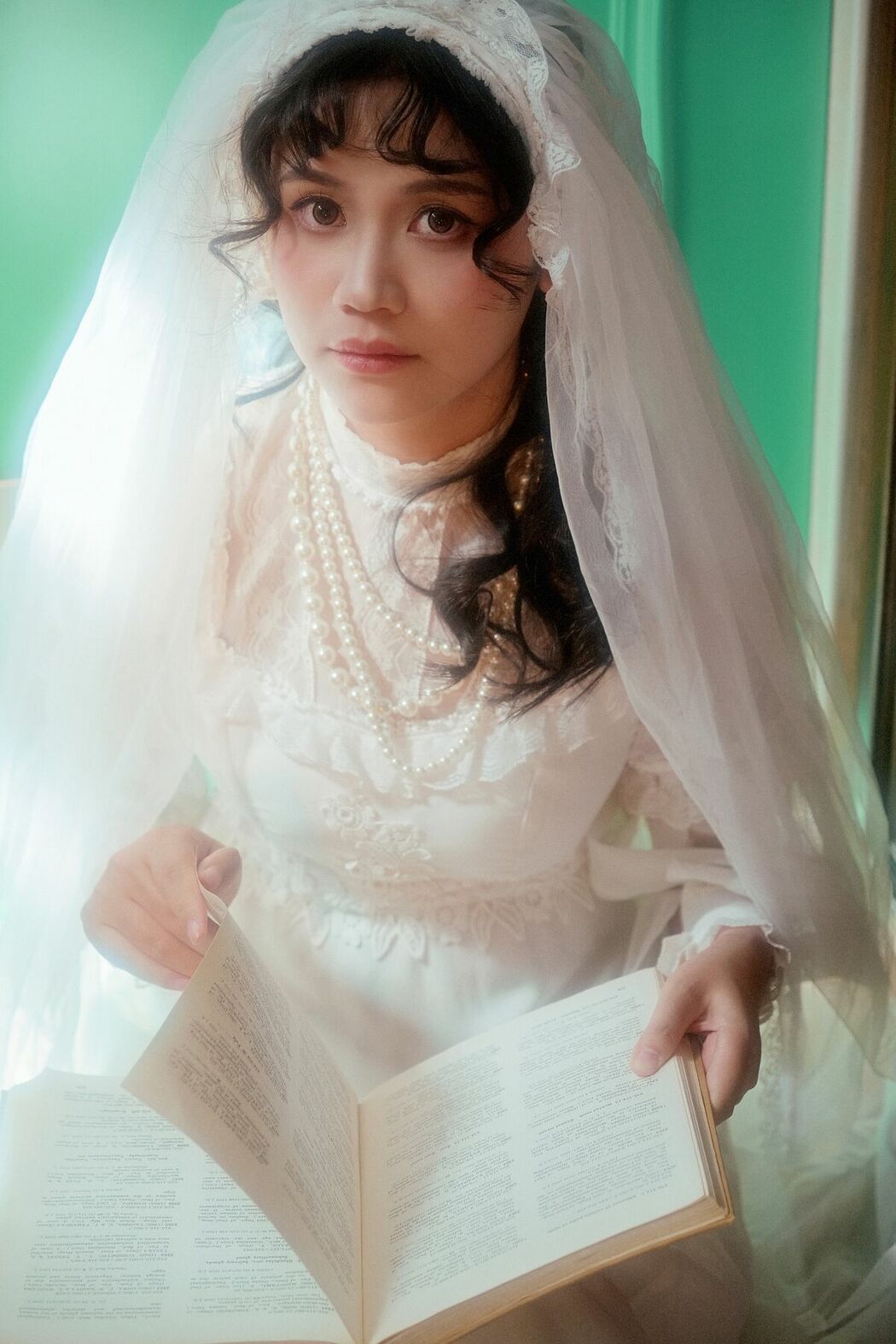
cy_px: 672
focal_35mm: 83
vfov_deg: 24.5
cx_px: 448
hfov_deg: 16.5
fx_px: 3098
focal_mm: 55
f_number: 2.8
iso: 640
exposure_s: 1/250
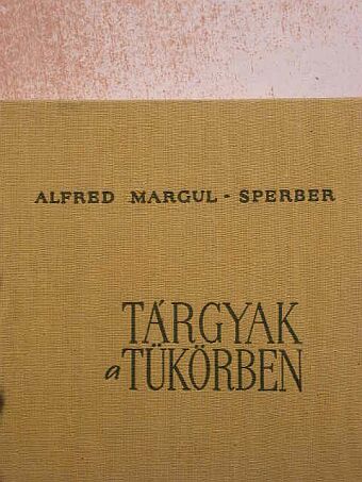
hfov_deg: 13.6
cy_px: 241
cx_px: 181
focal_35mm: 109
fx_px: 1519
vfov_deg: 18.0
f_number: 4.1
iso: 100
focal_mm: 22.6
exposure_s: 1/39.8
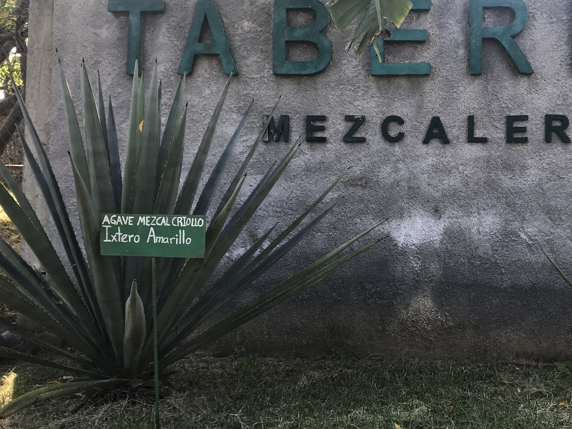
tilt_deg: +3.4
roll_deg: -1.2
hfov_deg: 44.9
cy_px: 178
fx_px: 677
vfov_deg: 35.0
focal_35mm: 41
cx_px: 395
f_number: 1.8
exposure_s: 1/262
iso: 20
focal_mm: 3.99
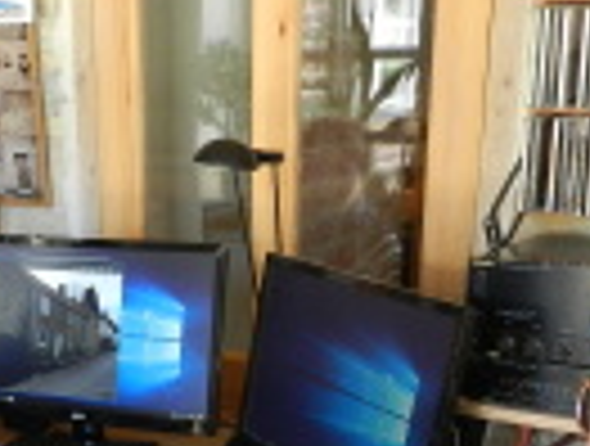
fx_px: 1196
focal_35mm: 70
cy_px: 541
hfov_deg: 27.5
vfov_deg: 19.8
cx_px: 189
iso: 280
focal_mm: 4
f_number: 3.4
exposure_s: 1/30
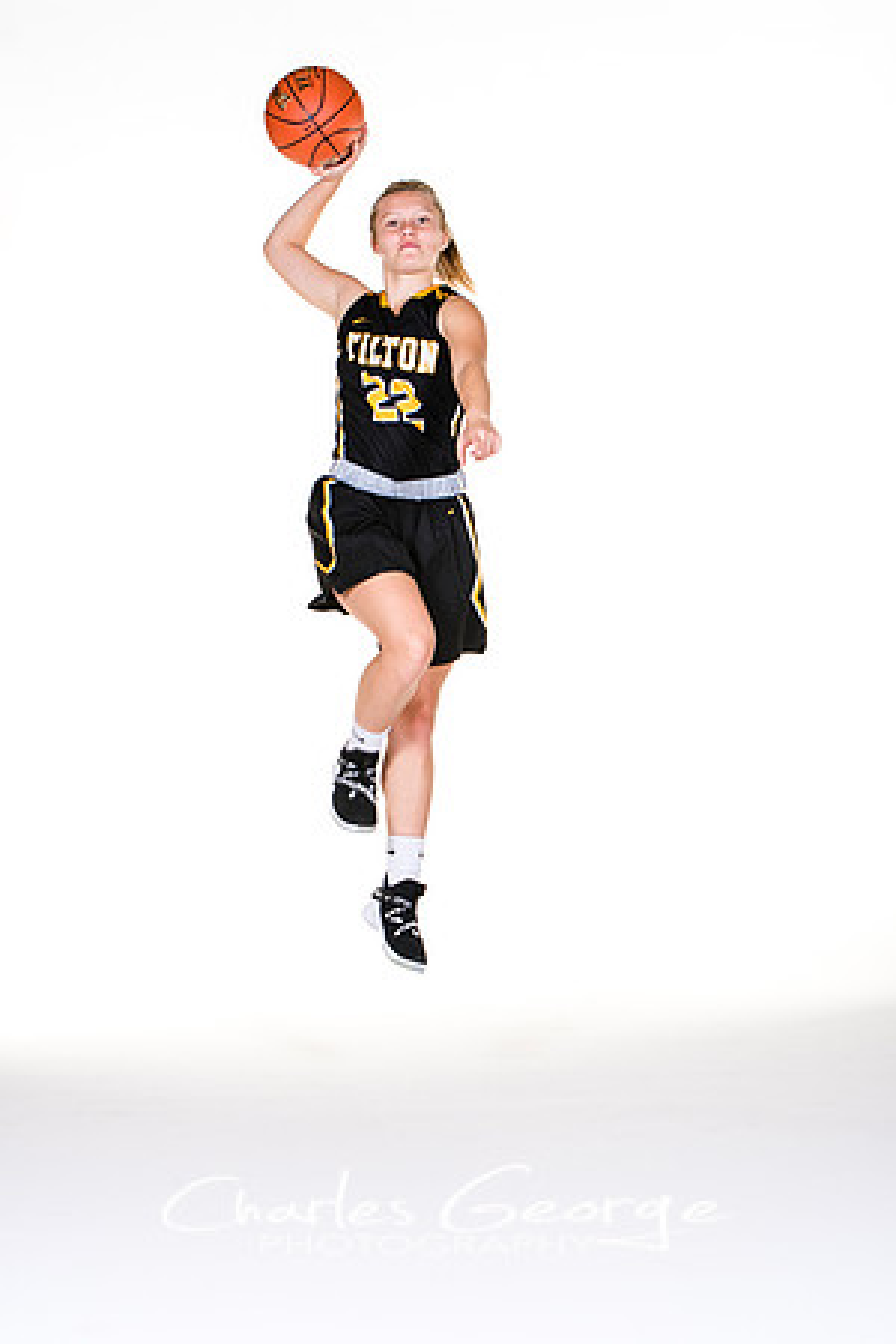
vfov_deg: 18.2
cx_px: 448
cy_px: 672
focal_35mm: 112
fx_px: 4200
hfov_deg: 12.2
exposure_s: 1/160
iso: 200
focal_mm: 75
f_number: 6.3
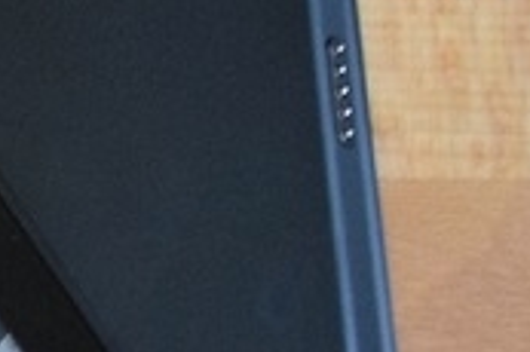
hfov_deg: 9.0
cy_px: 161
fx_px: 3177
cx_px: -548
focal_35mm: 216
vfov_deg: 6.3
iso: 3200
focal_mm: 26
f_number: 22
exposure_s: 1/40
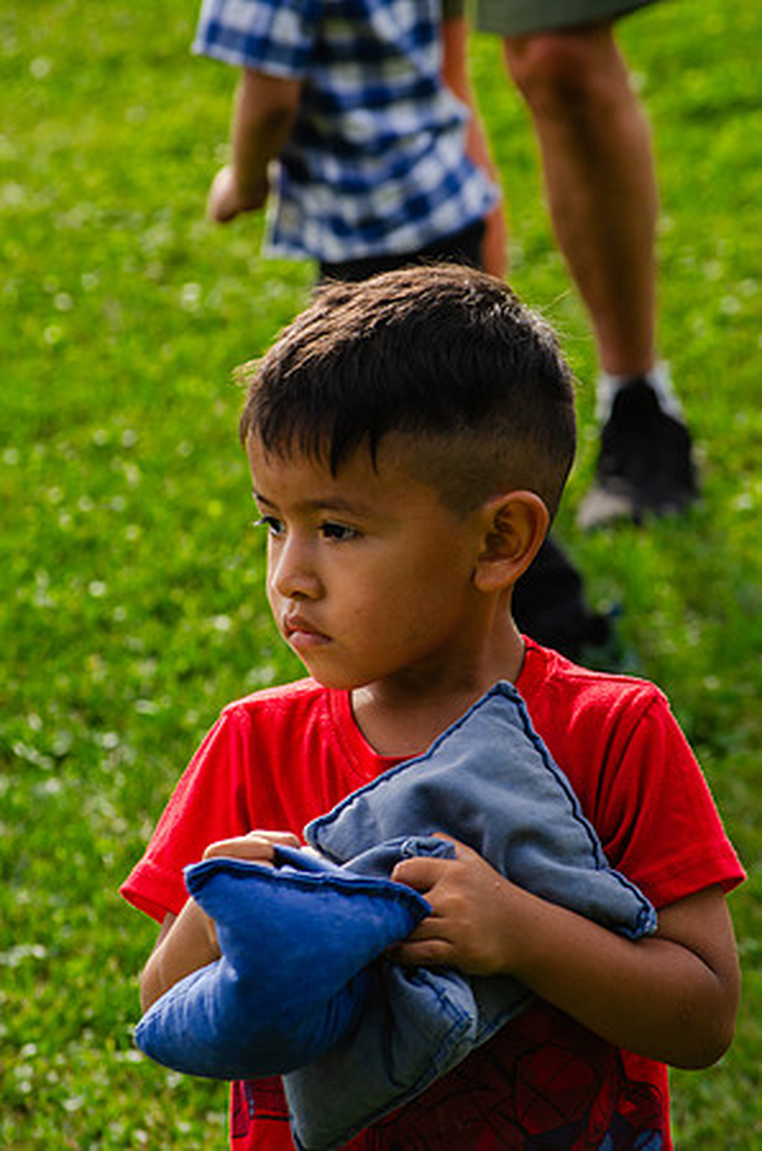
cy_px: 576
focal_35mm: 174
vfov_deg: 11.8
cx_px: 381
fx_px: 5550
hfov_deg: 7.9
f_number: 7.1
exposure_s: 1/200
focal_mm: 116
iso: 200
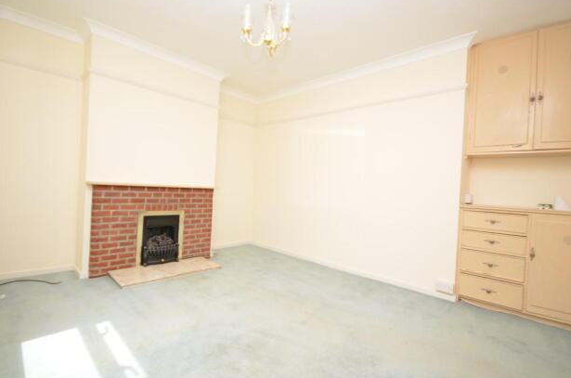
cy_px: 189
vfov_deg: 73.5
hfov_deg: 96.8
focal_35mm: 16
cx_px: 276
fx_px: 253
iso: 100
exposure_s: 1/100
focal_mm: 10
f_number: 5
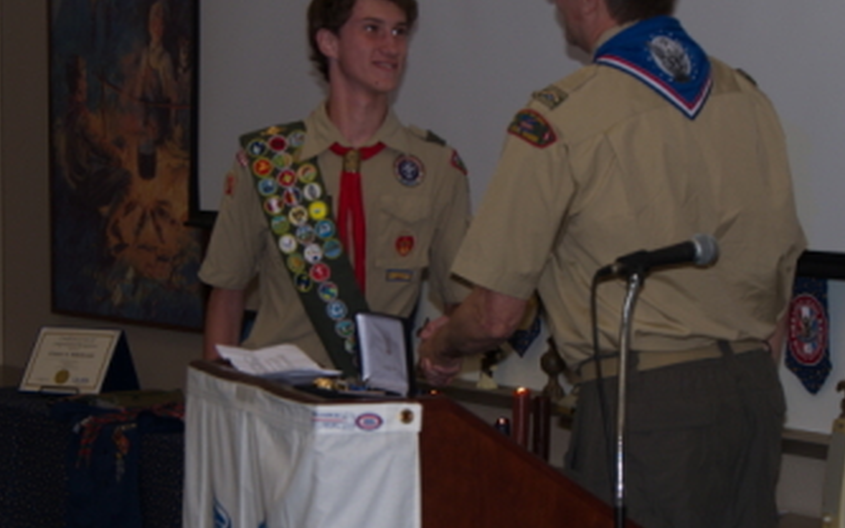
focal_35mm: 122
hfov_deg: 17.1
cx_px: 422
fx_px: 2809
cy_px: 209
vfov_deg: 10.7
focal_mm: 46
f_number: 4.9
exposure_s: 1/125
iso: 200
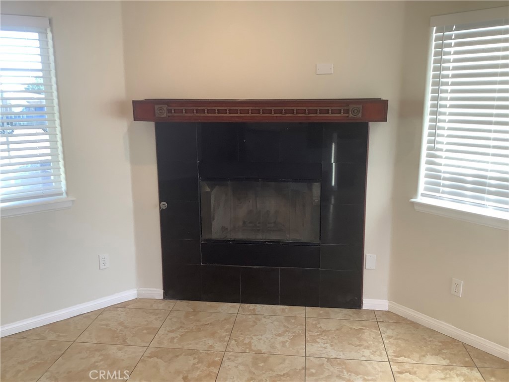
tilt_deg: -12.9
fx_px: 456
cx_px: 254
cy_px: 191
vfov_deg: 45.4
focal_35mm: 31
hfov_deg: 58.4
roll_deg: +1.8
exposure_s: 1/60
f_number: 2.4
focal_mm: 3.3
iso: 50
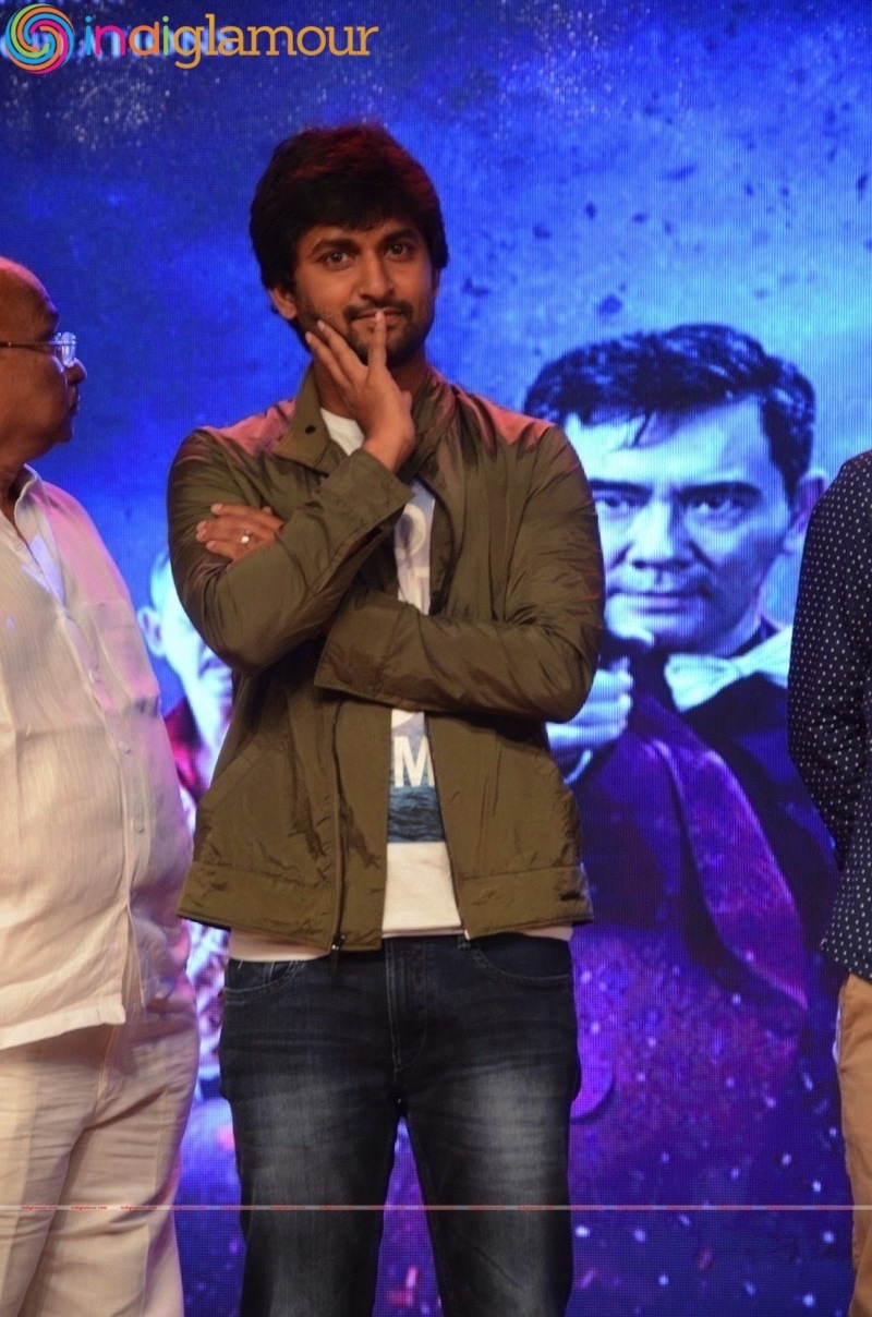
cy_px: 658
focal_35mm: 158
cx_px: 436
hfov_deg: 8.7
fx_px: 5748
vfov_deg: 13.1
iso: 1000
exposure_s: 1/60
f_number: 5.6
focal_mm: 105
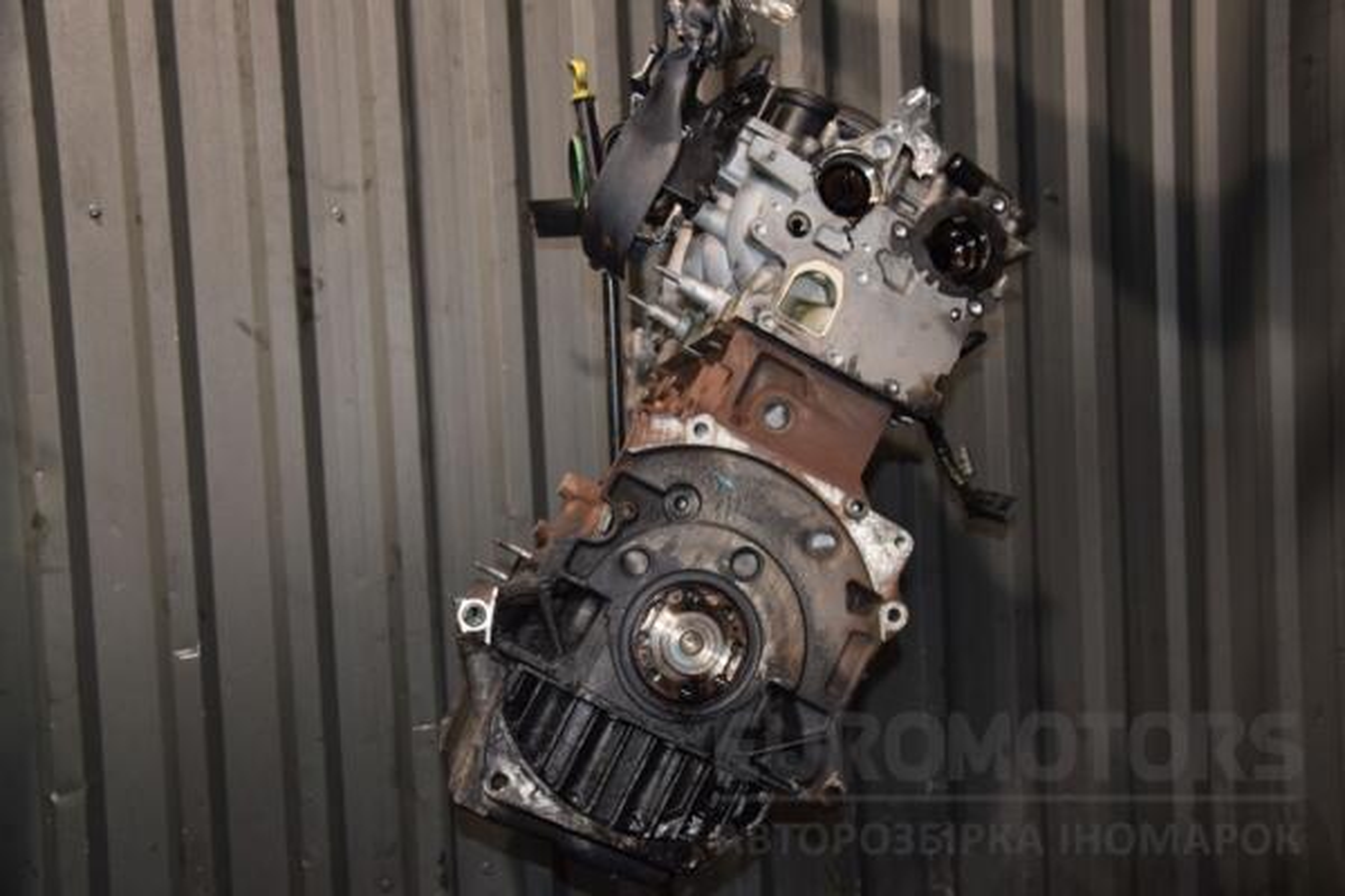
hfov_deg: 49.6
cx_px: 672
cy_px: 448
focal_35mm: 39
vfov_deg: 34.2
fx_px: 1457
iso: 800
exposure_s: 1/60
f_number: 5
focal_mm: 26
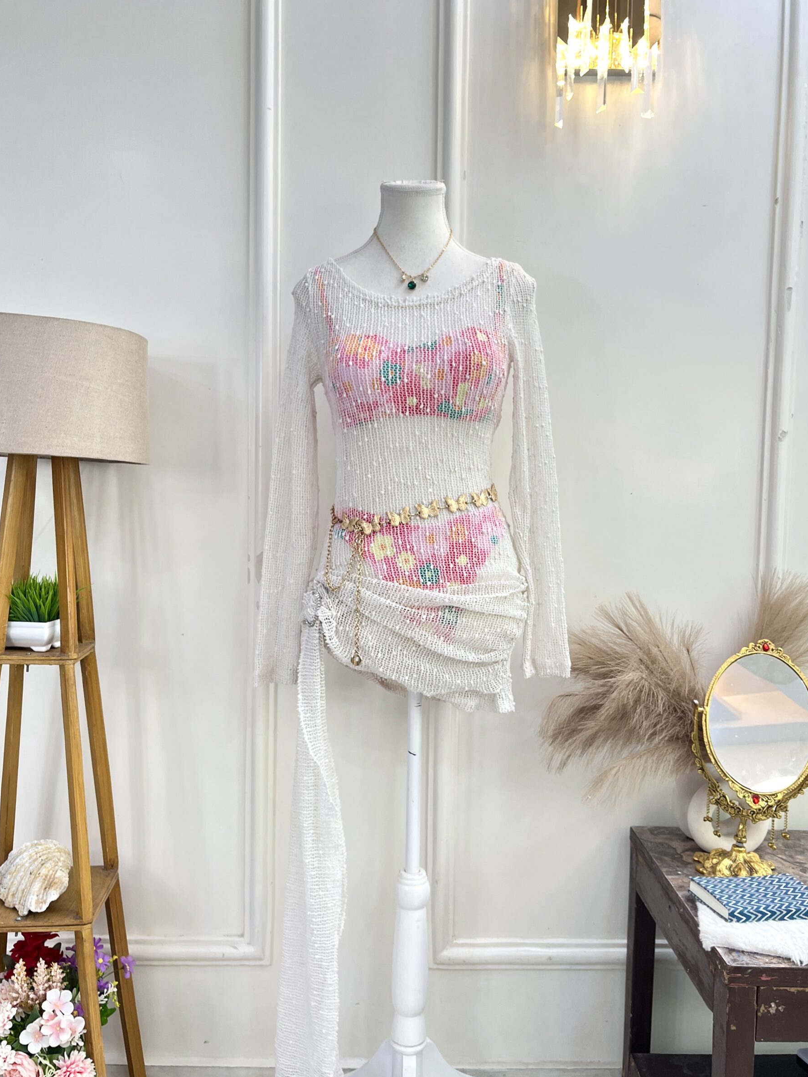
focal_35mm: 28
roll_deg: +0.3
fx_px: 871
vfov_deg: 63.4
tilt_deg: -3.8
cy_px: 543
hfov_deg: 49.7
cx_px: 415
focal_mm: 5.1
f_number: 1.6
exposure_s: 1/100
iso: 64
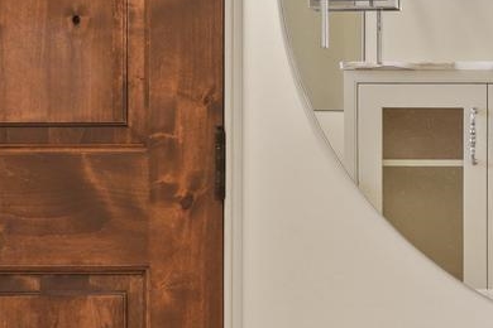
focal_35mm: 89
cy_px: 142
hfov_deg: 20.7
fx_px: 1219
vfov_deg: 15.4
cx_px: 657
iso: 100
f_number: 8
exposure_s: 3.2
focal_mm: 11.3
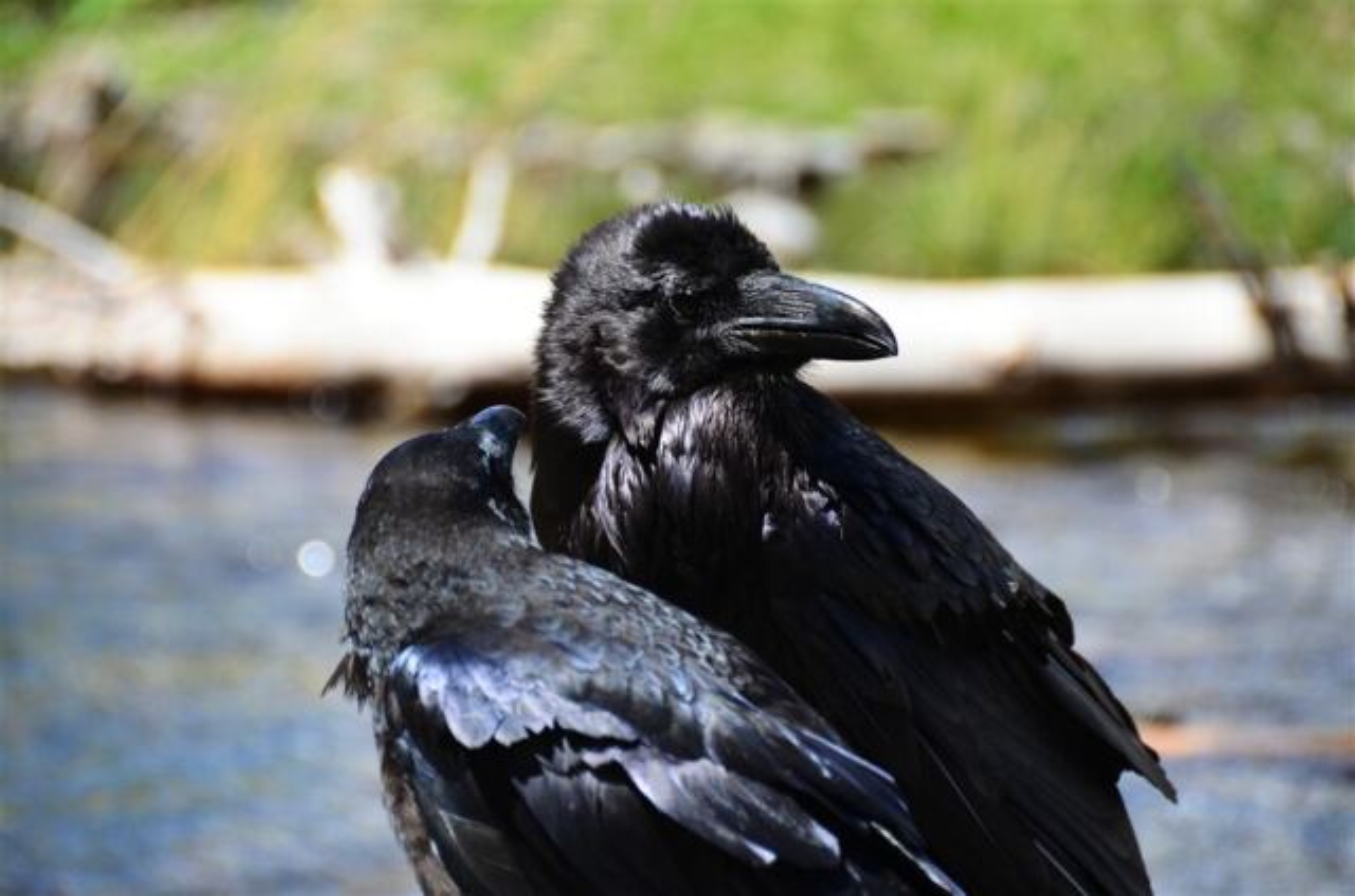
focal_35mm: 300
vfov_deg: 4.6
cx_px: 678
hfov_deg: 6.9
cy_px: 448
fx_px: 11261
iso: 200
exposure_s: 1/500
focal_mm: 200
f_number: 5.6
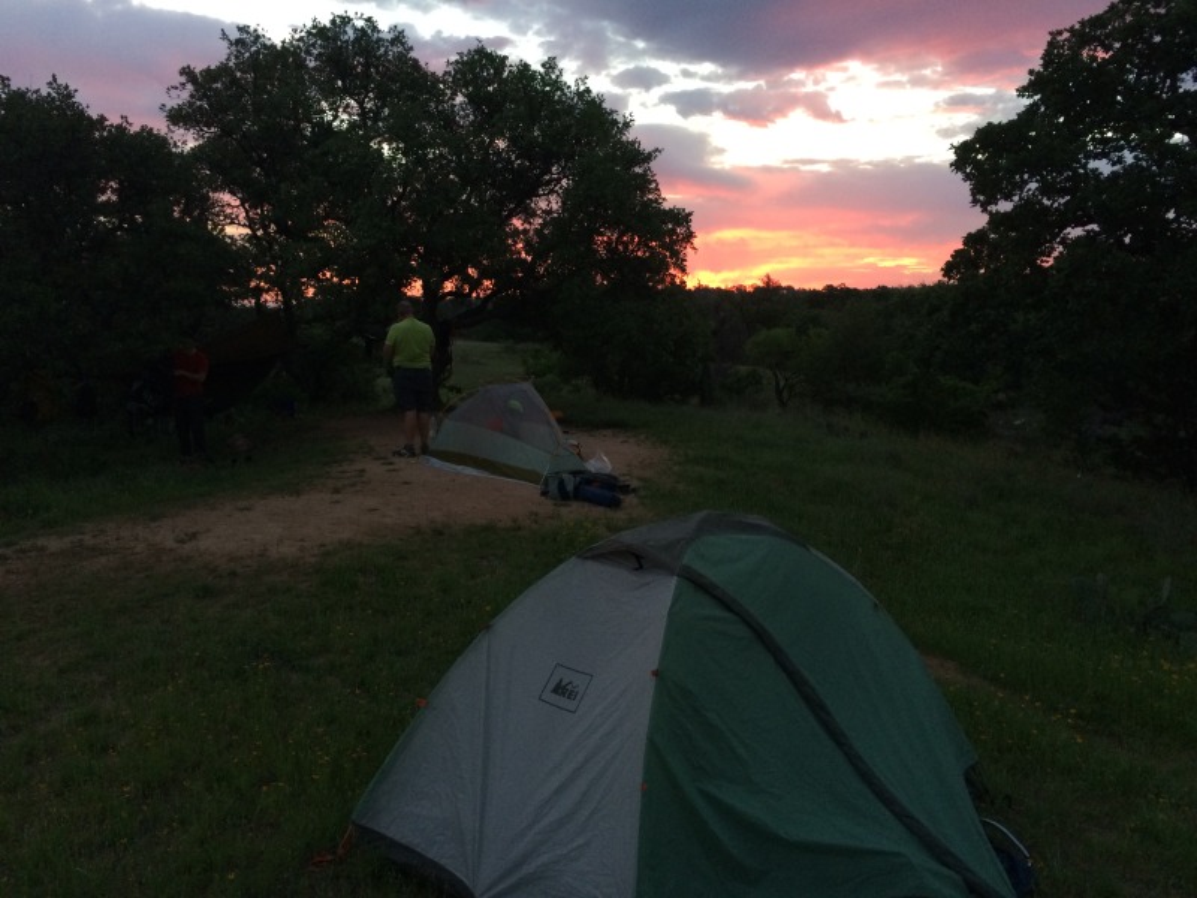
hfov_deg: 61.7
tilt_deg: -9.4
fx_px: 1003
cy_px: 449
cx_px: 598
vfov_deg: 48.2
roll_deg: +0.8
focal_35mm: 29
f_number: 2.2
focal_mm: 4.15
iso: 125
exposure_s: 1/30
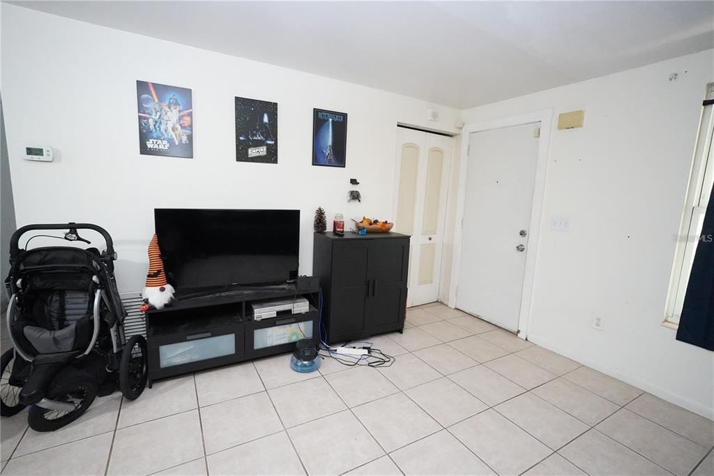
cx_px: 357
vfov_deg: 72.0
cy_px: 238
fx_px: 327
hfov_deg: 95.0
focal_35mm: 16
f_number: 2
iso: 4000
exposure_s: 1/160
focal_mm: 11
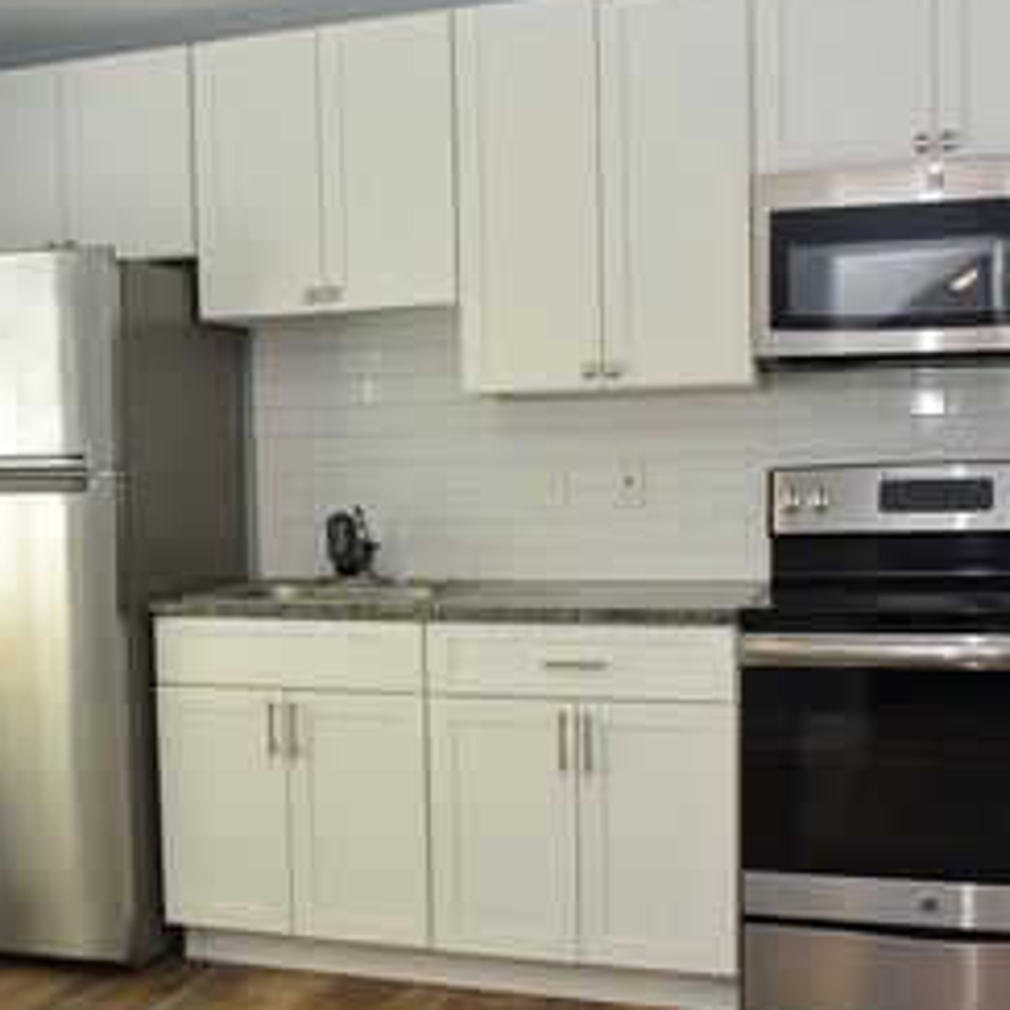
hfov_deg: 35.6
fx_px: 1551
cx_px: 323
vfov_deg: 35.9
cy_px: 598
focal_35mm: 47
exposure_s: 1/200
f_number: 4
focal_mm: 10
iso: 200
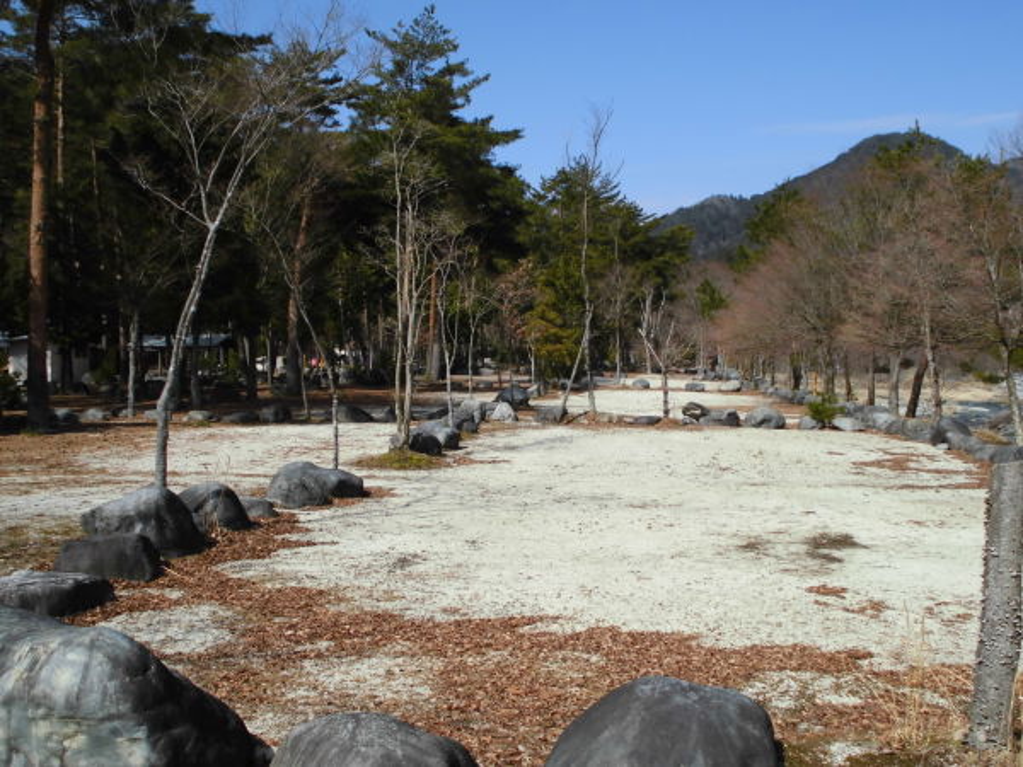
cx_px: 512
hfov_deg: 49.0
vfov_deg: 37.7
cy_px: 384
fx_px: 1123
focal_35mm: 38
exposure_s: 1/640
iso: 100
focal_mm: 6.9
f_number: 4.2
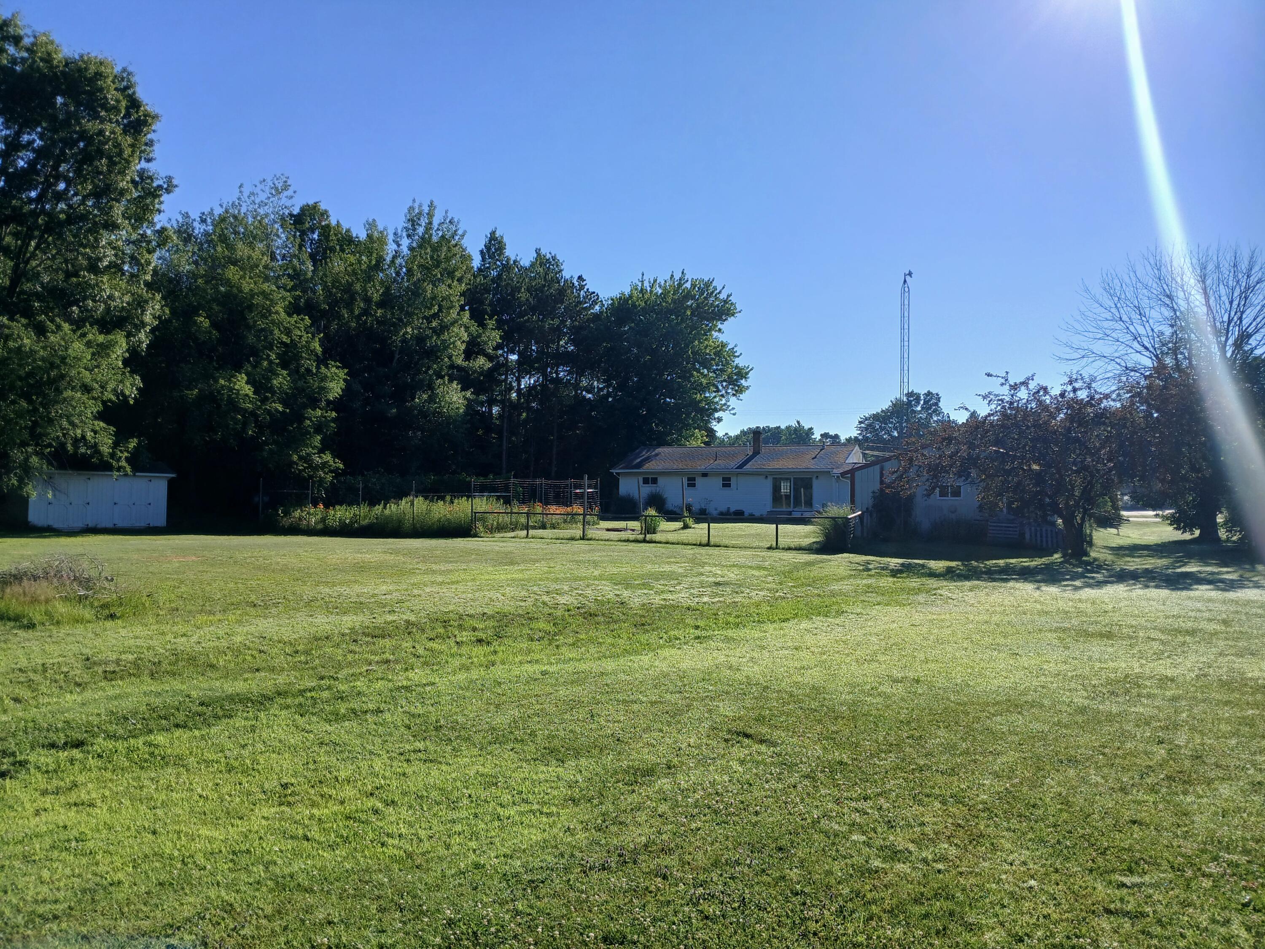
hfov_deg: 67.3
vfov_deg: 53.1
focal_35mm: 26
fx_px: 950
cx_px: 632
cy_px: 474
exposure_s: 1/1052
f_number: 1.8
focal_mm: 3.98
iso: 20
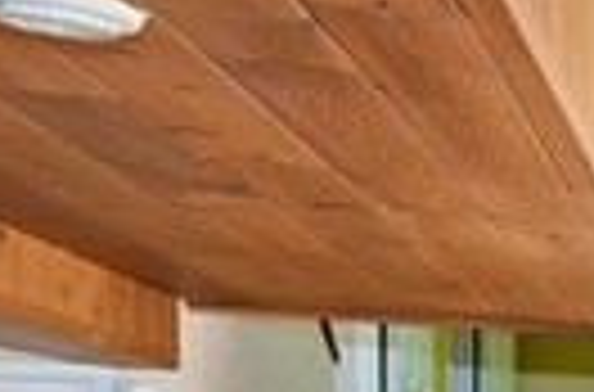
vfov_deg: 11.9
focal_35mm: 109
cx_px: 1899
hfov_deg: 10.6
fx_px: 1792
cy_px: 579
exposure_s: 1/20
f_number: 8
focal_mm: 14
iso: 140
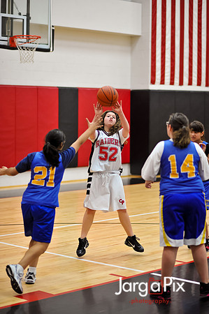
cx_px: 104
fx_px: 742
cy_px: 157
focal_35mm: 85
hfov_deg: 16.0
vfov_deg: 23.9
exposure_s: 1/500
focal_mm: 85
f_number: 2
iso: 1600
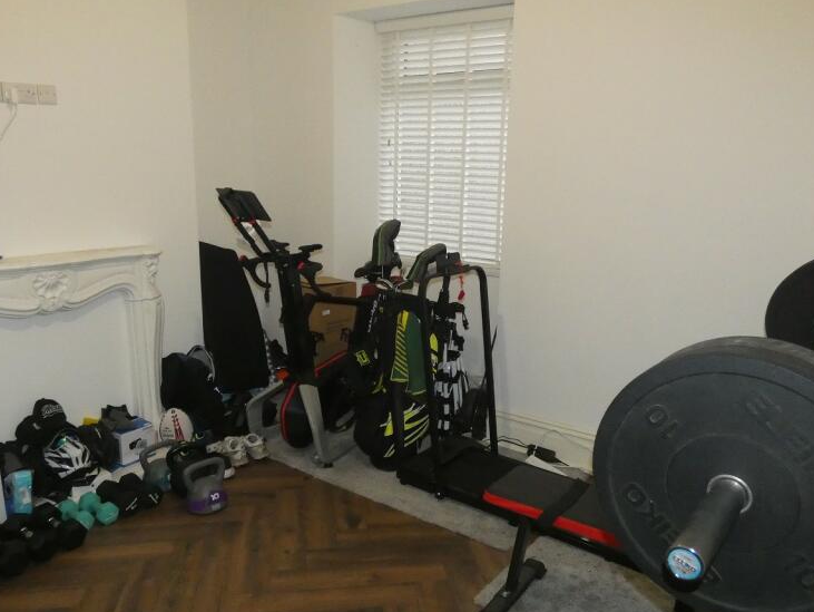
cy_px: 332
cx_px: 383
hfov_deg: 63.4
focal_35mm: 28
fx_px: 659
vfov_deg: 49.7
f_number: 2.8
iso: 800
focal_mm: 3.6
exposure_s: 1/60
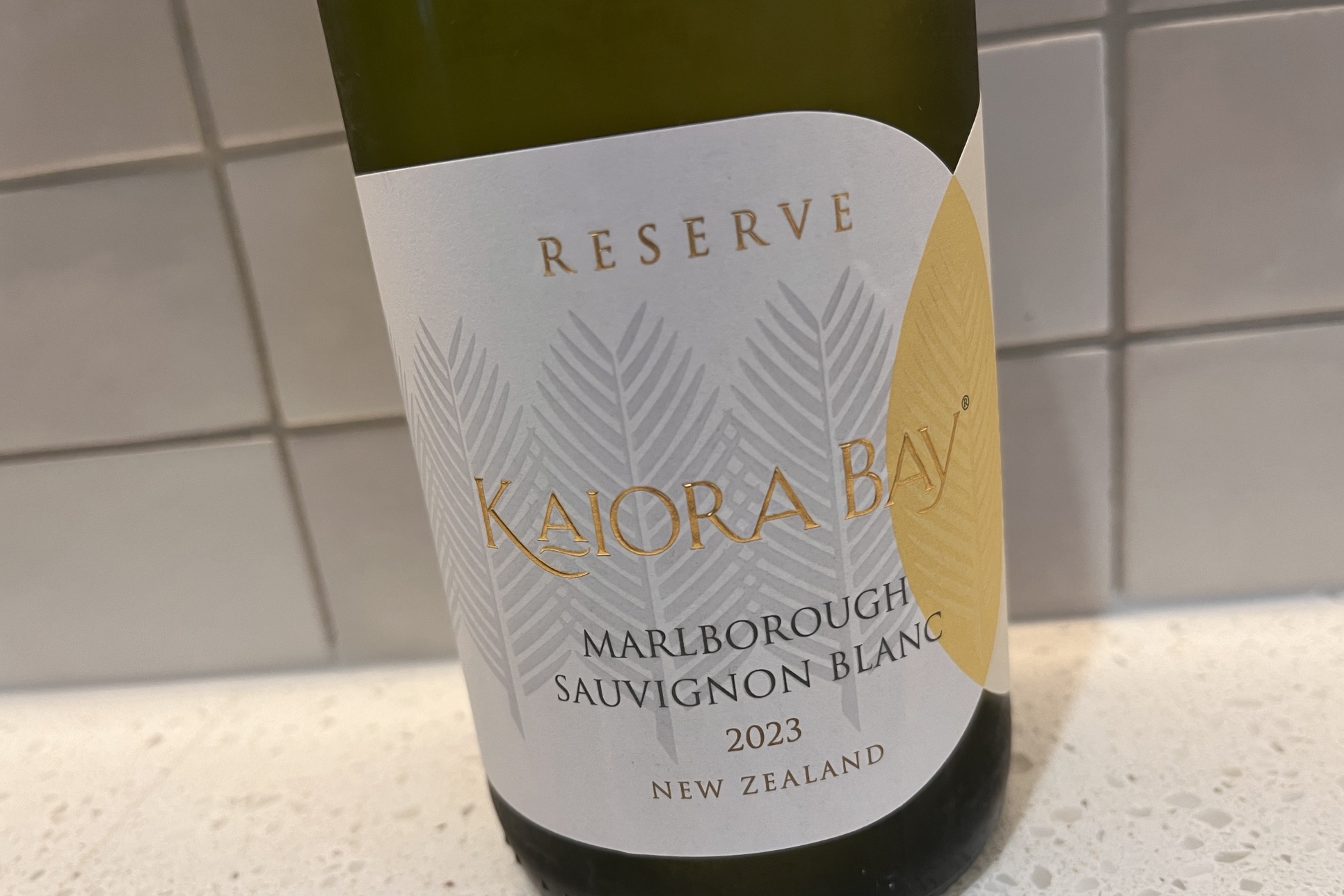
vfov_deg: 46.4
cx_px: 673
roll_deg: +7.2
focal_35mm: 28
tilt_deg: -18.4
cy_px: 485
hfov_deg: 65.5
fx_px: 1045
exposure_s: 1/50
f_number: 1.6
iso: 64
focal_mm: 5.1
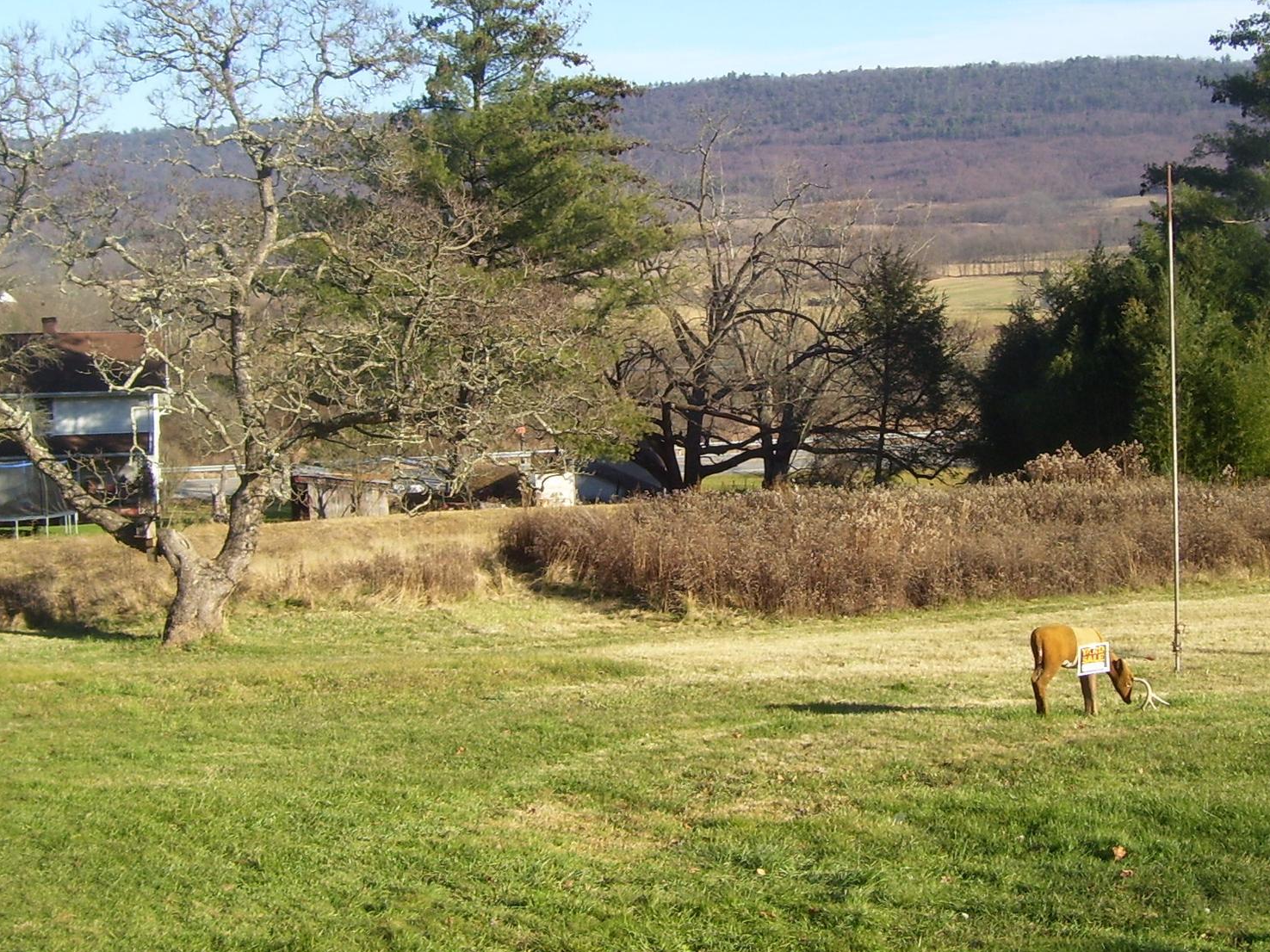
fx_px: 1834
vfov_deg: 29.0
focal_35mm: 50
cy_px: 385
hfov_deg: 38.1
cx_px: 728
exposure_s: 1/250
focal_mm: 6
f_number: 4.8
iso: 80
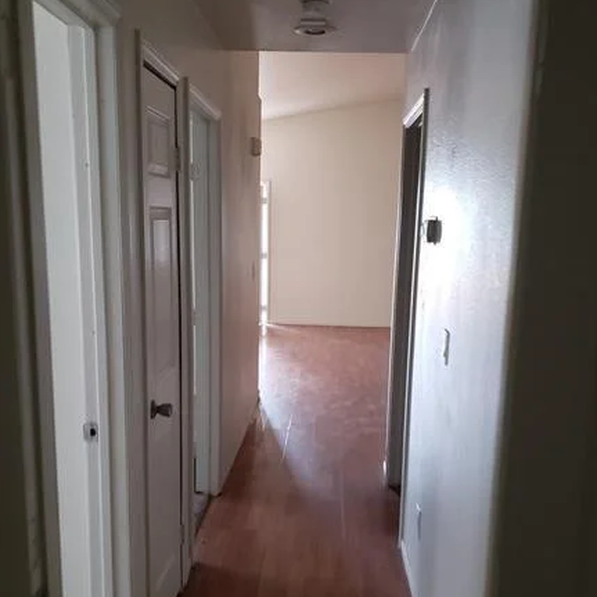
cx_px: 302
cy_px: 342
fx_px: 624
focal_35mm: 32
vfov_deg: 50.9
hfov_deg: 51.1
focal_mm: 4.3
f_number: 1.5
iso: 400
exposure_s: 1/50
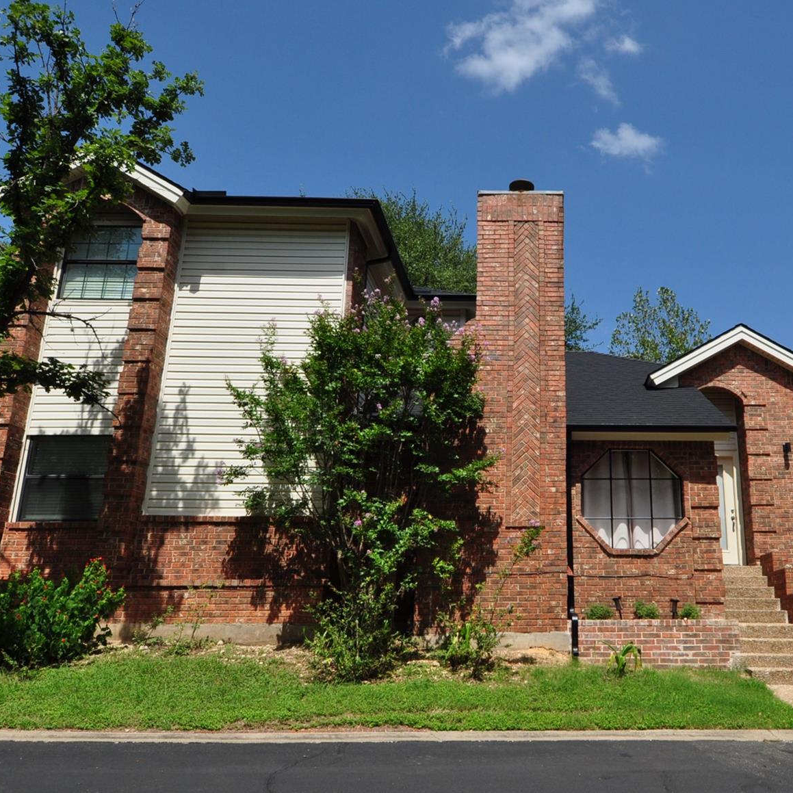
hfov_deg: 57.5
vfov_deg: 59.0
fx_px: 700
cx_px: 540
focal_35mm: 27
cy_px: 432
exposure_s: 1/400
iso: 200
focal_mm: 12
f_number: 11
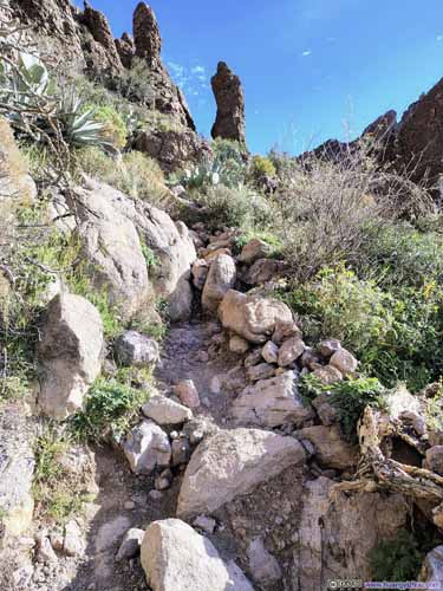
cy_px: 296
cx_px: 222
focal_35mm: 24
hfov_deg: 56.8
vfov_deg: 71.6
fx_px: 410
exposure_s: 1/500
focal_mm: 5.56
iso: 100
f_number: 1.8
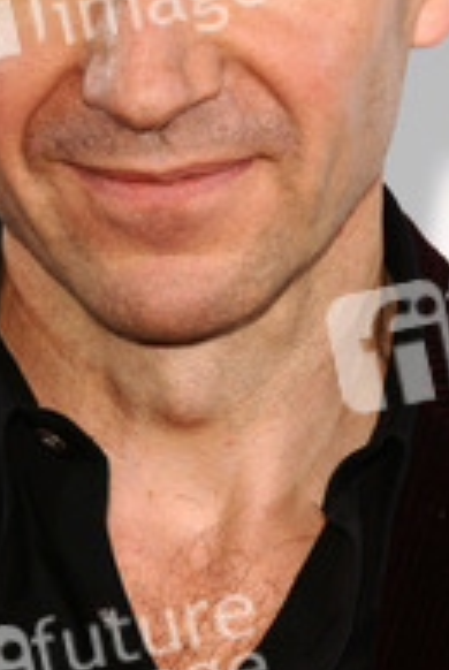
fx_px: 9489
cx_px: 192
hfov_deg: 2.7
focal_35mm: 509
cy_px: 159
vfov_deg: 4.0
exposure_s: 1/200
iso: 320
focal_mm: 165
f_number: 5.6
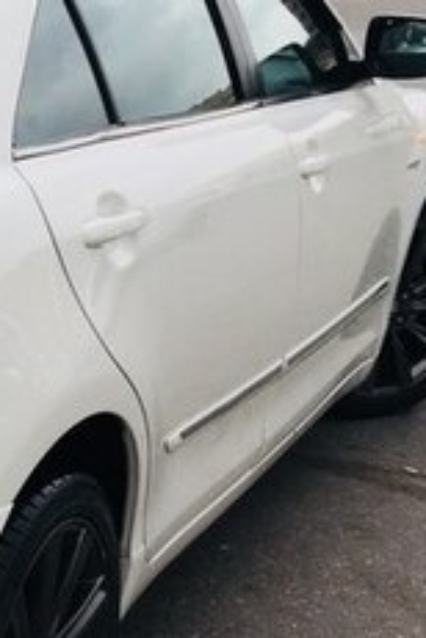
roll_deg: -1.8
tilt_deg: -17.6
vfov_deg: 23.6
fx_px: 1526
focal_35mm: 86
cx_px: -385
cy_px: 374
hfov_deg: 13.8
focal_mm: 4.15
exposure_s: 1/842
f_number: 2.2
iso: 32
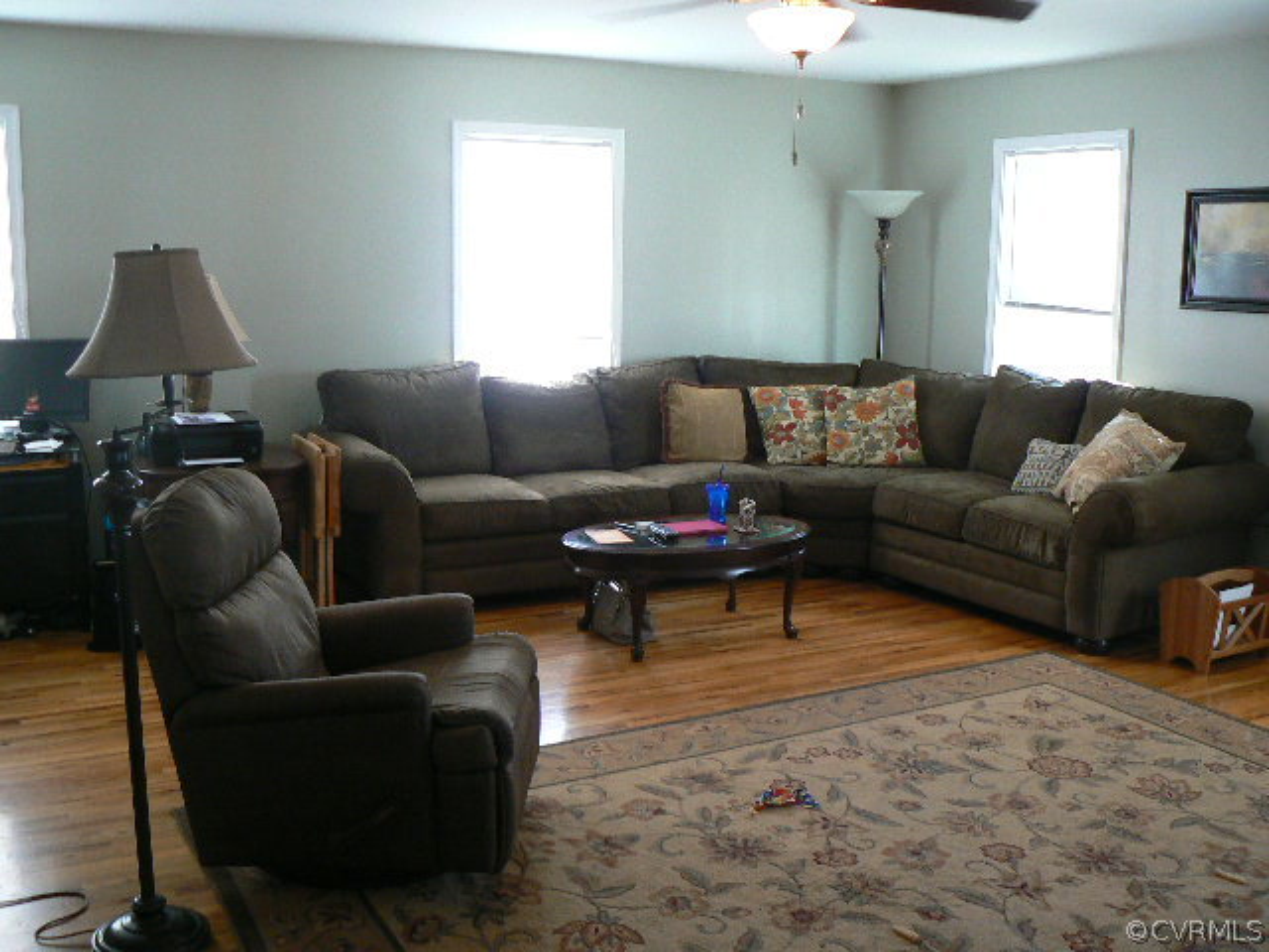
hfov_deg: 51.4
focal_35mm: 36
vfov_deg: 39.7
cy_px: 476
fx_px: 1320
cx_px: 634
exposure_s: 1/30
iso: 160
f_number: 2.8
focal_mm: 6
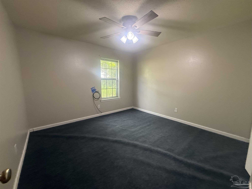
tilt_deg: -5.0
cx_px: 126
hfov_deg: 102.1
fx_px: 102
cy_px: 94
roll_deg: -1.6
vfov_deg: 85.7
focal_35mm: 14
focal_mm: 2.22
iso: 500
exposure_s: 1/120
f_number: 2.2
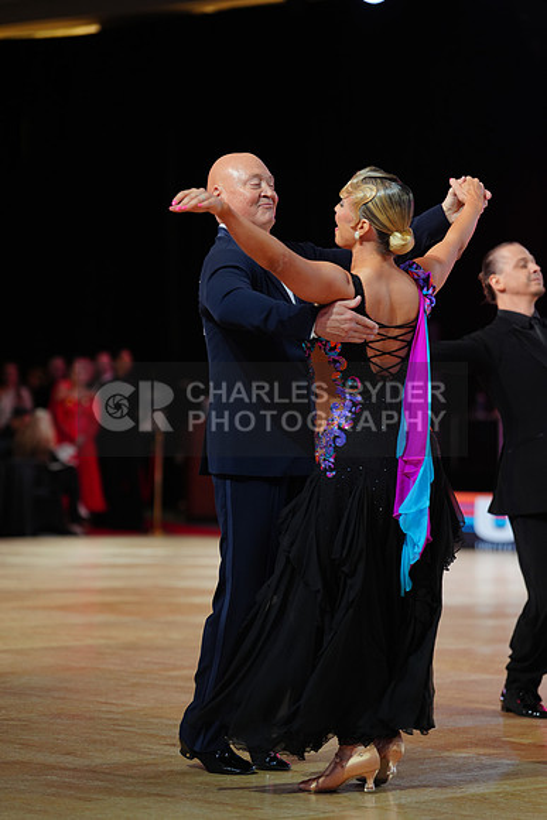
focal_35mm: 121
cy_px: 410
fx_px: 2756
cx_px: 274
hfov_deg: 11.3
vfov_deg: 16.9
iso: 640
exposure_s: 1/400
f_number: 2.8
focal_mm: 121
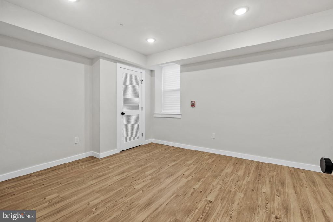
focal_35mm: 16
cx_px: 166
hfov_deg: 96.7
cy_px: 111
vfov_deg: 73.8
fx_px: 148
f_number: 9
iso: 250
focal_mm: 16
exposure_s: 1/3
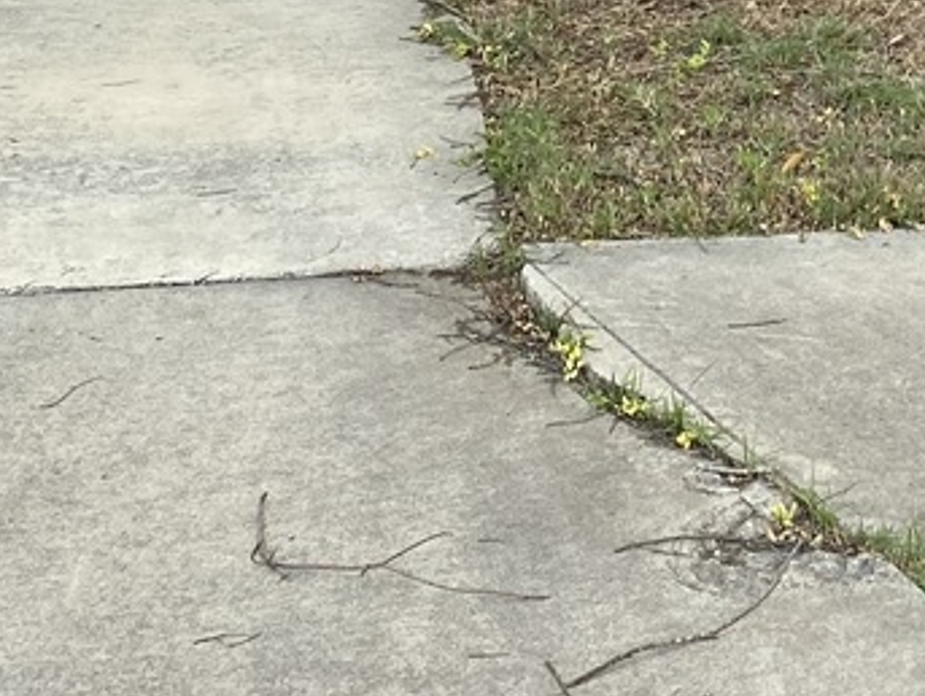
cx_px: 976
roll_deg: +1.8
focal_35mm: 109
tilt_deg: +2.0
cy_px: -542
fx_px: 2916
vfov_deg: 12.5
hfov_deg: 17.5
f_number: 1.8
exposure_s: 1/1316
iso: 32
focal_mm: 4.25
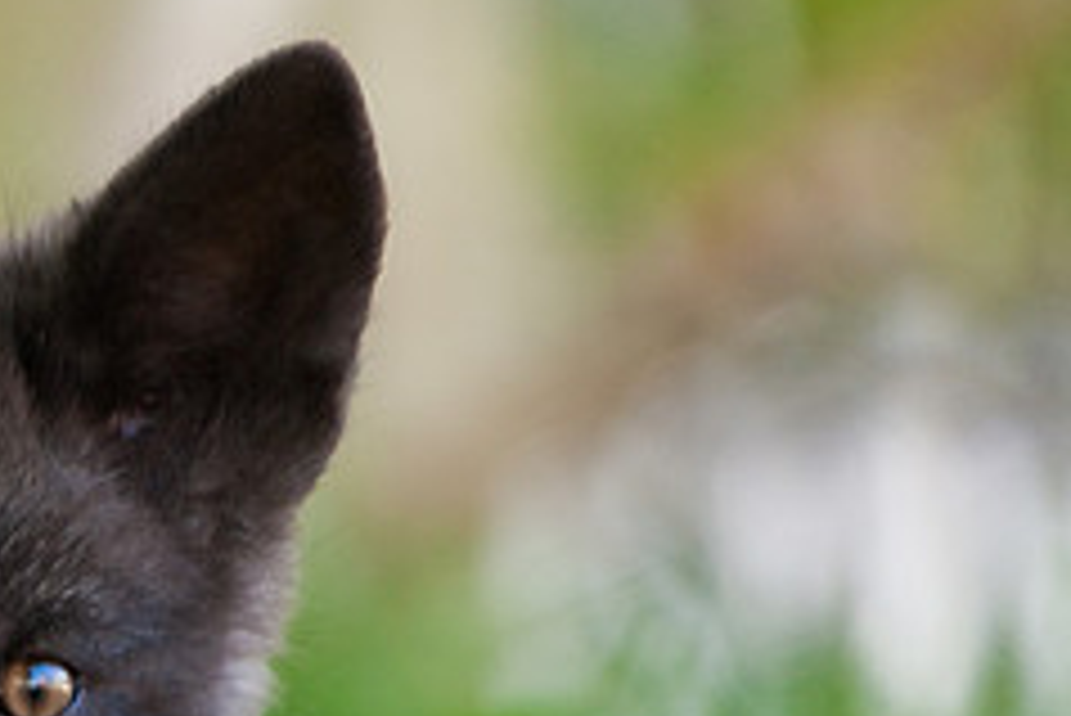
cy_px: 678
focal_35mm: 1464
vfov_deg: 0.9
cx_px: -144
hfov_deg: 1.4
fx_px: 43579
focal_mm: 400
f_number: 5.6
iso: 640
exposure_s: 1/40
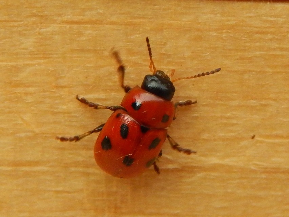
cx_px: 144
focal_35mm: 69
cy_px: 108
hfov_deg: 28.2
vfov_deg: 21.3
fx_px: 576
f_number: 4.1
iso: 400
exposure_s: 1/160
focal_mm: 12.3
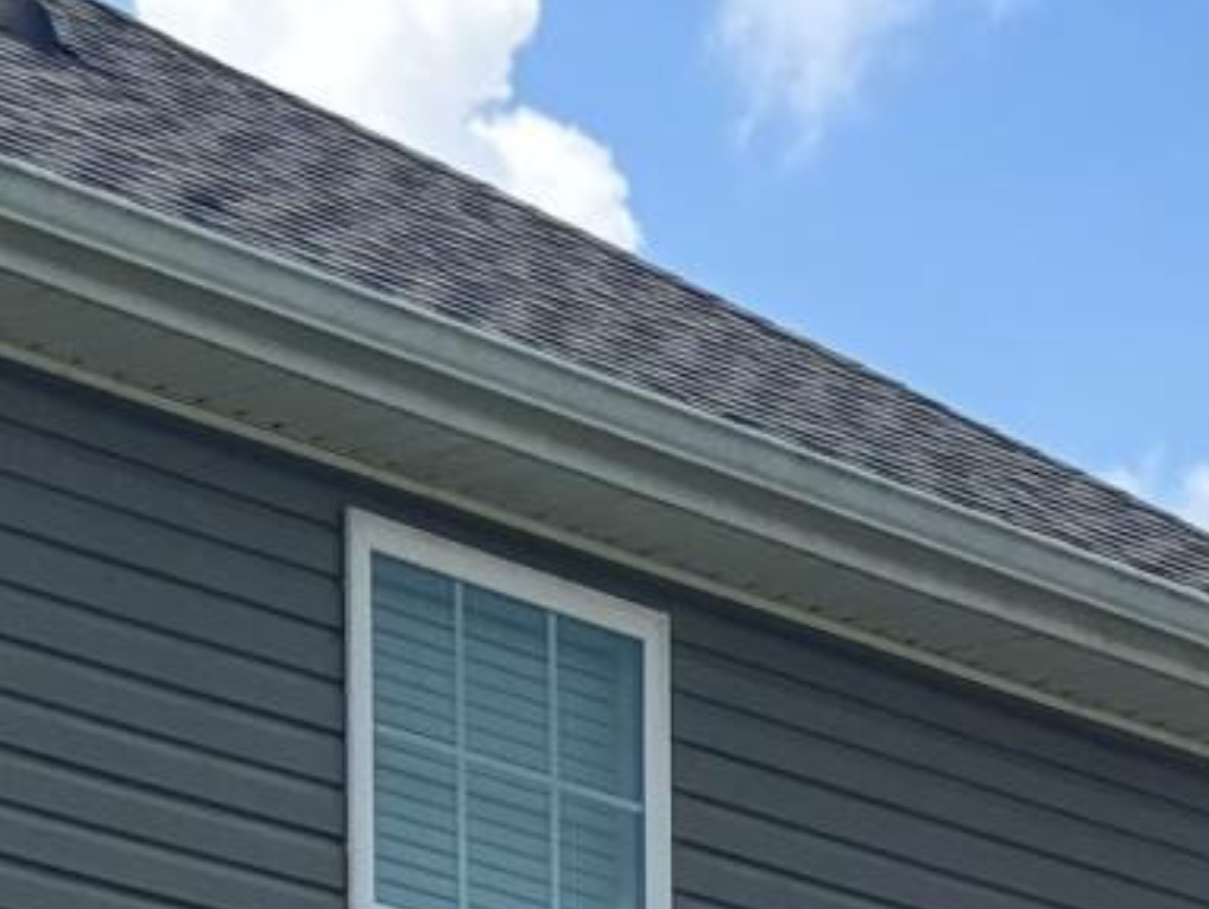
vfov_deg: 6.4
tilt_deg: -1.3
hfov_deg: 9.4
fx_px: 7129
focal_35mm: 204
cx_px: 1760
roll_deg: -0.1
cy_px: 3142
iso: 50
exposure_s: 1/2639
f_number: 1.6
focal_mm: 5.96
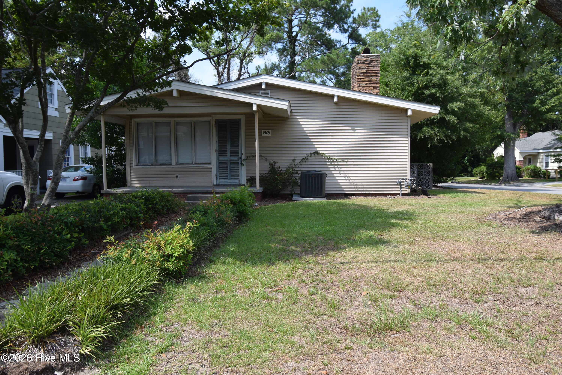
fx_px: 398
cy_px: 188
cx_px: 281
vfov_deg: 50.4
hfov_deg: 70.4
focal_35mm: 26
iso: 220
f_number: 8
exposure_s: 1/250
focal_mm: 17
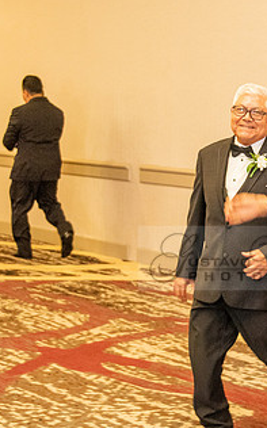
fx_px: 1085
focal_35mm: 93
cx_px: 265
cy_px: 209
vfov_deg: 22.3
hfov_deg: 13.8
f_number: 2.8
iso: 1600
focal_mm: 36
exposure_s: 1/80
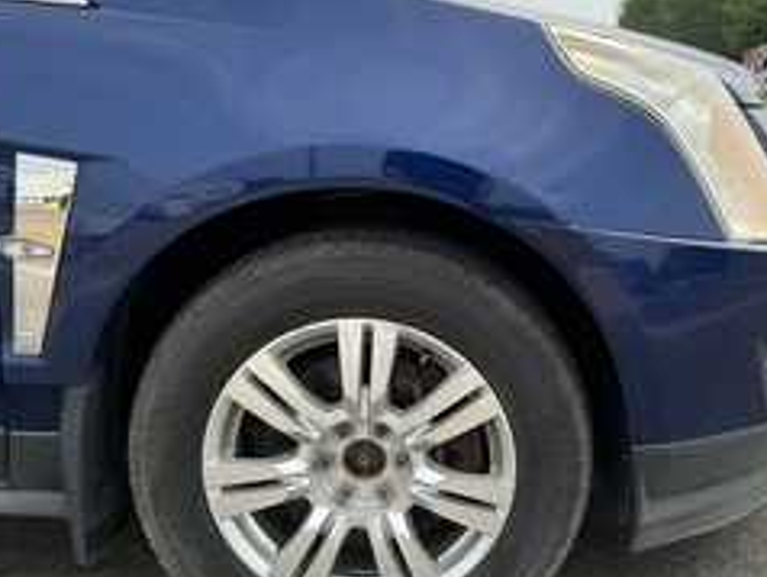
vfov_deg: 30.9
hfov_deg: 39.9
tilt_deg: -11.1
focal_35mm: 47
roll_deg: +0.1
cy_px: 326
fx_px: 1042
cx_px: 516
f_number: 1.8
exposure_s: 1/1121
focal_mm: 3
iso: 25
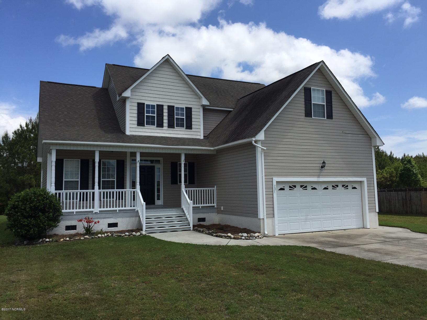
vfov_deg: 48.2
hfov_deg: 61.7
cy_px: 160
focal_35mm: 29
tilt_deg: +8.0
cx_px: 214
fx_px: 358
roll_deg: +0.7
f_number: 2.2
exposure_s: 1/2825
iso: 32
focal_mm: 4.15
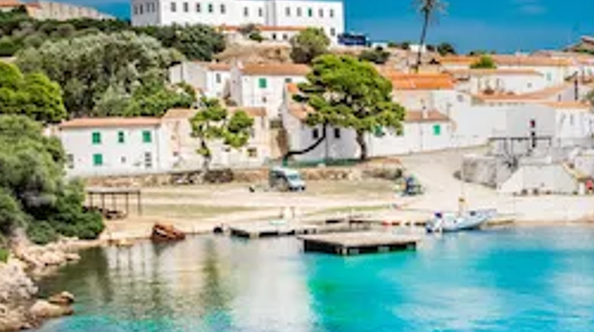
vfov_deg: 14.1
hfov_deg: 23.4
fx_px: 1337
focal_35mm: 85
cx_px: 665
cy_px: 254
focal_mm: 18
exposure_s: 1/400
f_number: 8
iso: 100
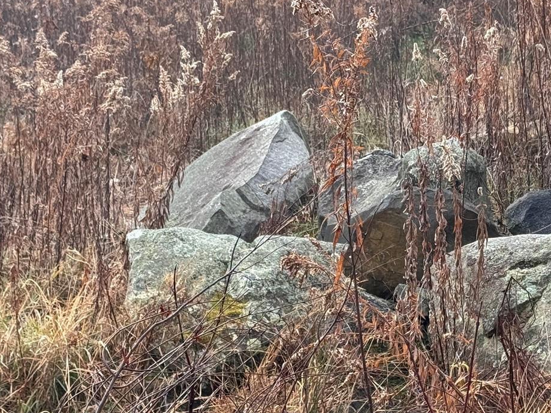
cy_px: 242
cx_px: 465
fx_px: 1703
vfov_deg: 13.8
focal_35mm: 107
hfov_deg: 18.2
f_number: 1.78
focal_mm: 6.76
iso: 64
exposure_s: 1/651
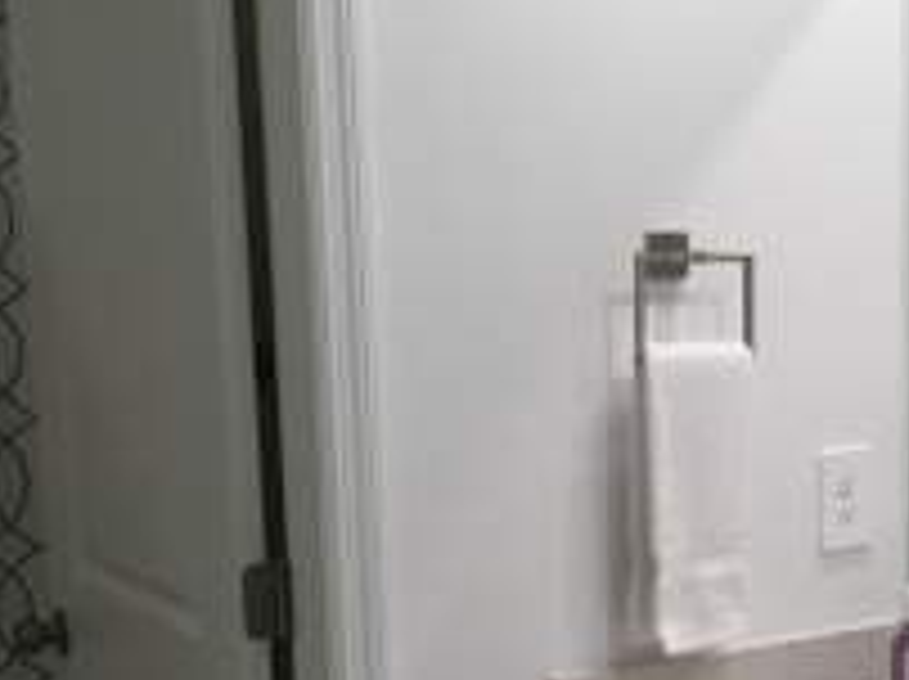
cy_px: 504
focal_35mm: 69
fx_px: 1810
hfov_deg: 26.8
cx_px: 896
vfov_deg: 21.1
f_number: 2.2
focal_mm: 4.15
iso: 25
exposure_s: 1/40
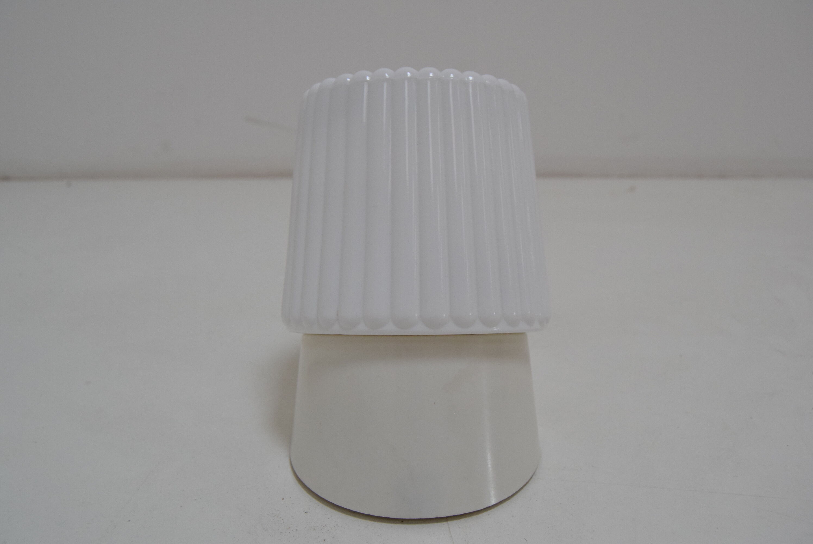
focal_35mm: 36
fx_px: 814
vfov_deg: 36.9
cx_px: 406
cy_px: 272
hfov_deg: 53.1
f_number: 5.6
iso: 1600
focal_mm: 24
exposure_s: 1/125
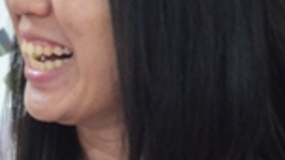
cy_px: 211
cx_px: -303
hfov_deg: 5.5
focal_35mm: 382
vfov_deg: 3.2
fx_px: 2883
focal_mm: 50
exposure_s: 1/30
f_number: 5.6
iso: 3200
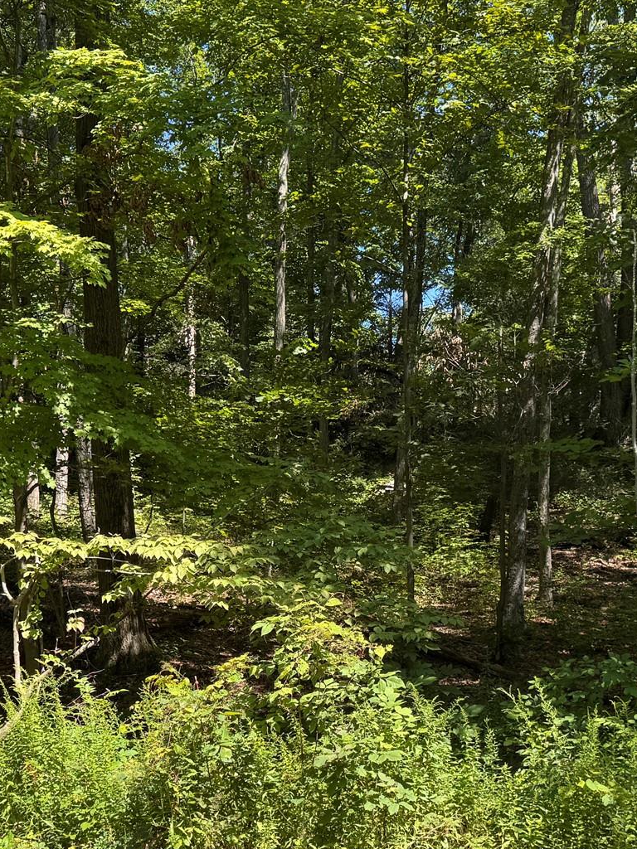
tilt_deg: +3.4
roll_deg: +0.9
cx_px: 289
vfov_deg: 38.9
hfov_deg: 30.2
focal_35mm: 48
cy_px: 609
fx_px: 1178
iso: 80
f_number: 1.78
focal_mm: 6.76
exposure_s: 1/888
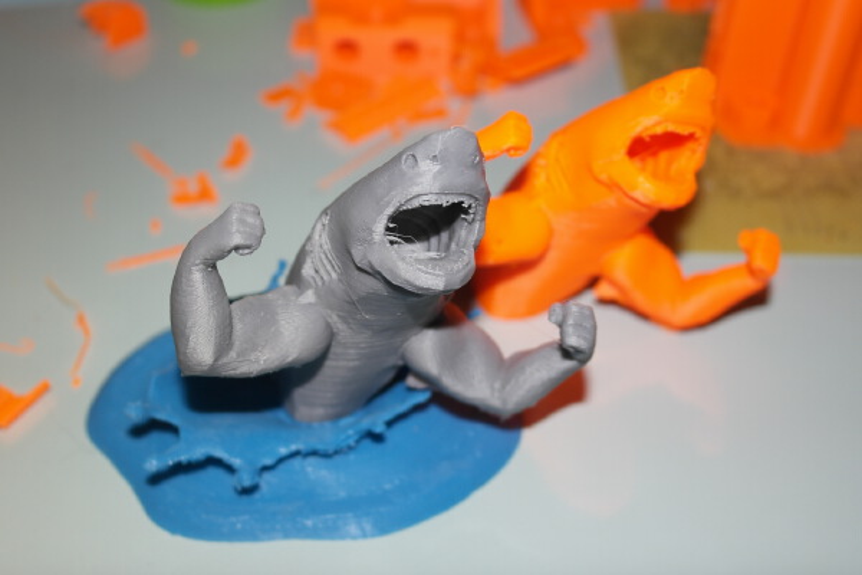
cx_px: 431
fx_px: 1173
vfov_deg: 27.5
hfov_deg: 40.3
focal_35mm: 49
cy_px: 288
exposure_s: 1/60
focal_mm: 32
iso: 100
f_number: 4.5
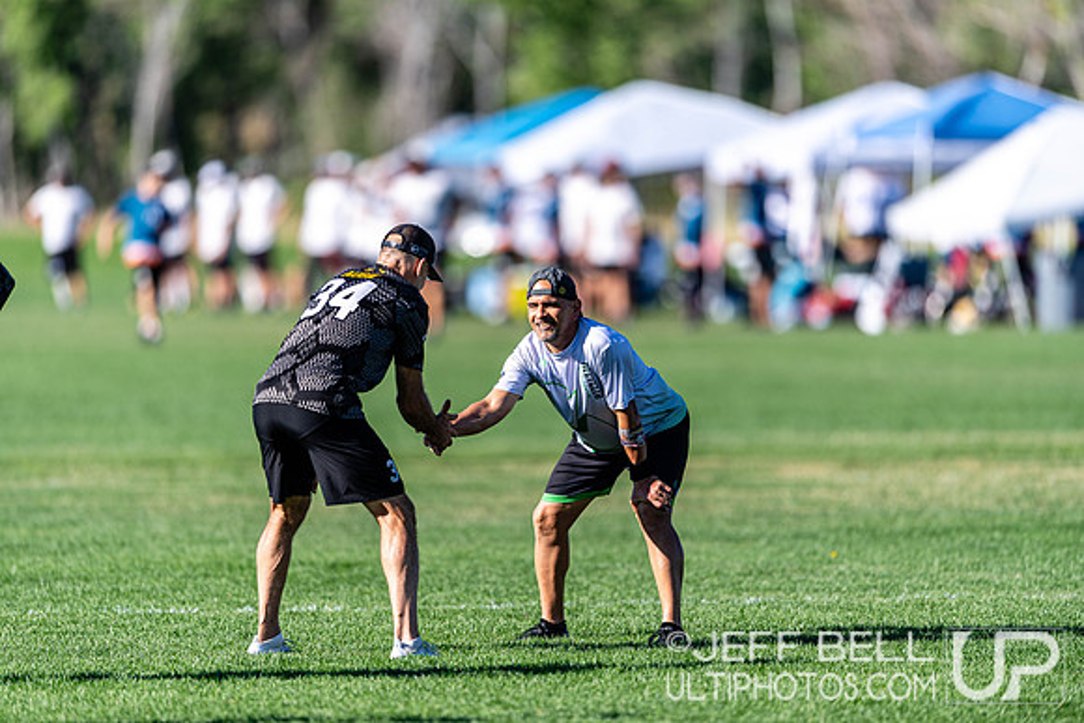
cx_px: 542
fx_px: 12047
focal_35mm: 400
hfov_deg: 5.2
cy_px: 362
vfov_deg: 3.4
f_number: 2.8
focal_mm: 400
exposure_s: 1/1600
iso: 100
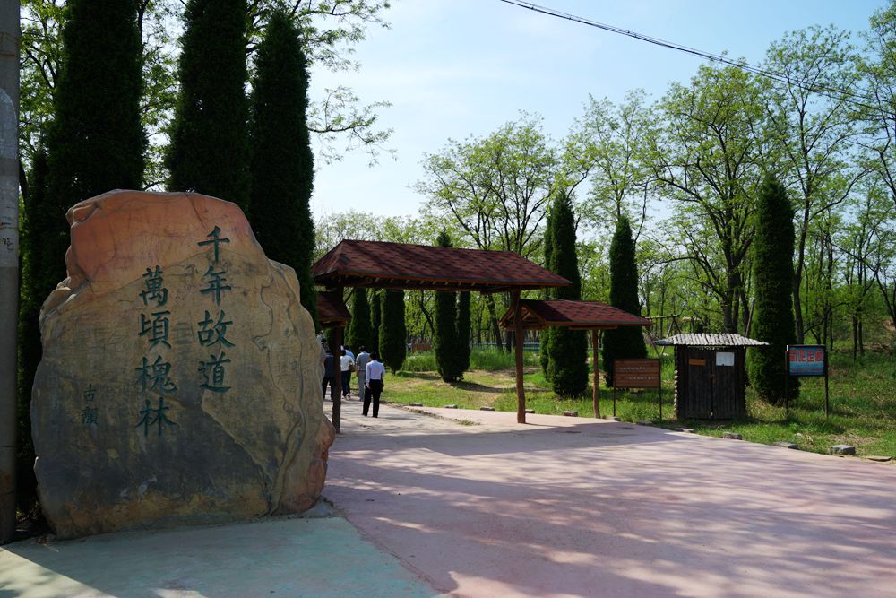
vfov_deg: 45.0
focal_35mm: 29
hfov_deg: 63.7
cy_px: 299
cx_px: 448
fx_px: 722
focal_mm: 29
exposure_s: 1/250
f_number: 9
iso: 100
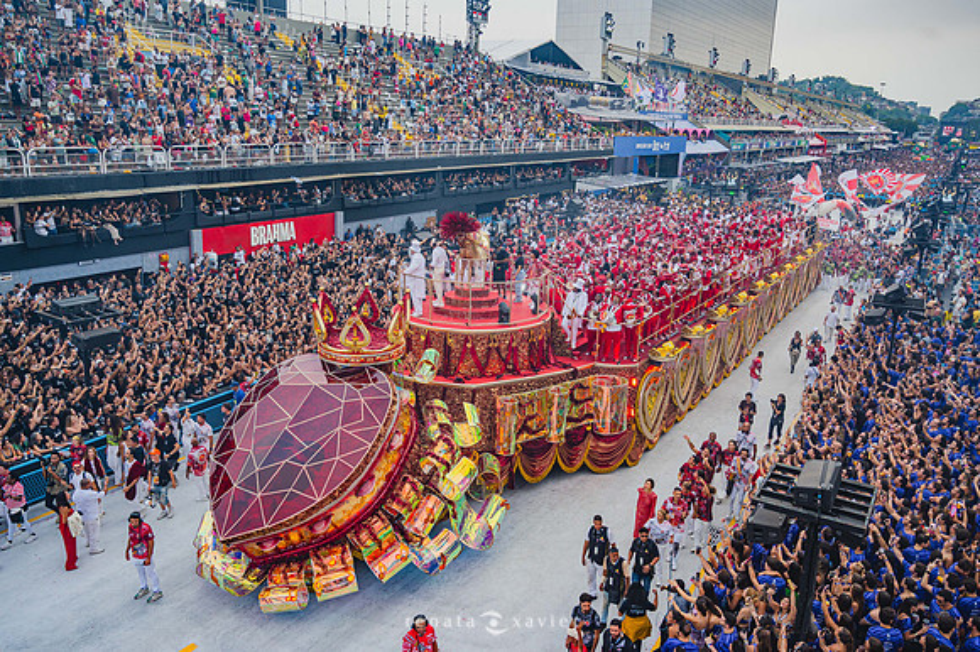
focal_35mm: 28
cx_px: 490
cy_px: 326
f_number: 5
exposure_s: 1/1000
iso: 800
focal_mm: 28.5
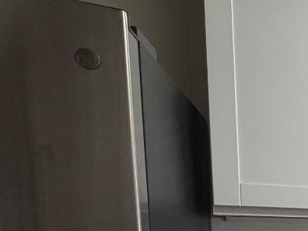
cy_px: 285
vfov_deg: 24.6
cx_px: 519
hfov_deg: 23.6
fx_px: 472
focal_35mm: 53
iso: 250
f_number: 2.2
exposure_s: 1/120
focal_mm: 2.22
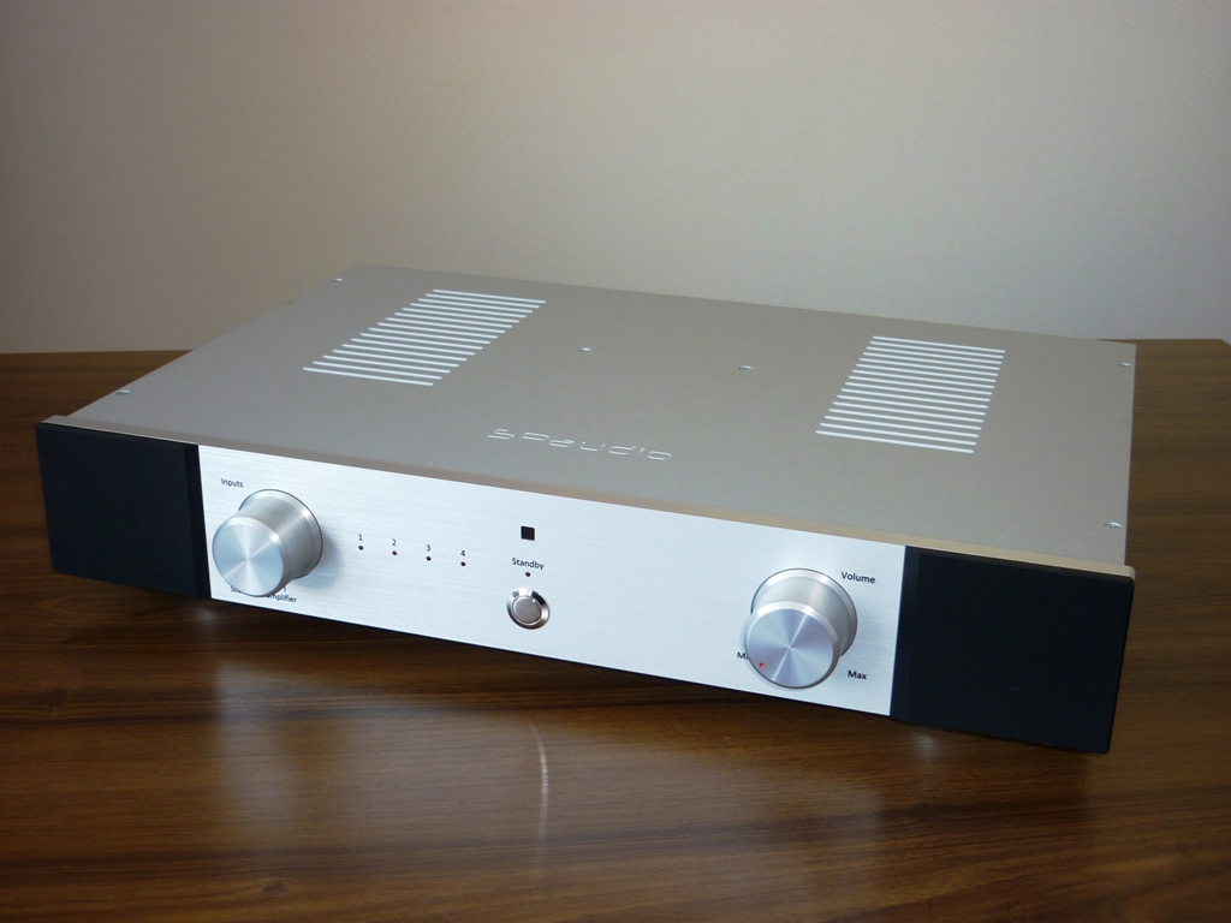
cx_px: 616
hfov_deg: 42.1
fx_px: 1600
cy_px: 462
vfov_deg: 32.2
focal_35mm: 45
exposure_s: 1/30
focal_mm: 7.4
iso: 100
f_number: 3.1
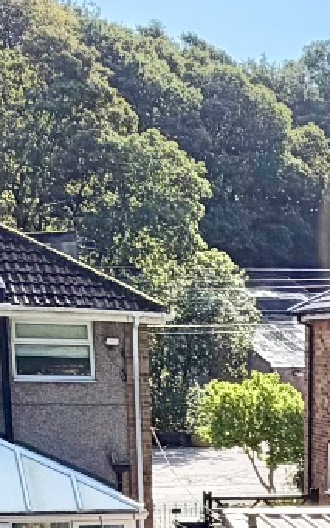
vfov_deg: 20.6
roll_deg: -1.8
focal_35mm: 89
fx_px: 1281
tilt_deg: -16.8
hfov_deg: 14.2
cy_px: 739
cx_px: 403
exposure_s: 1/644
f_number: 2.2
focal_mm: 2.22
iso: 40
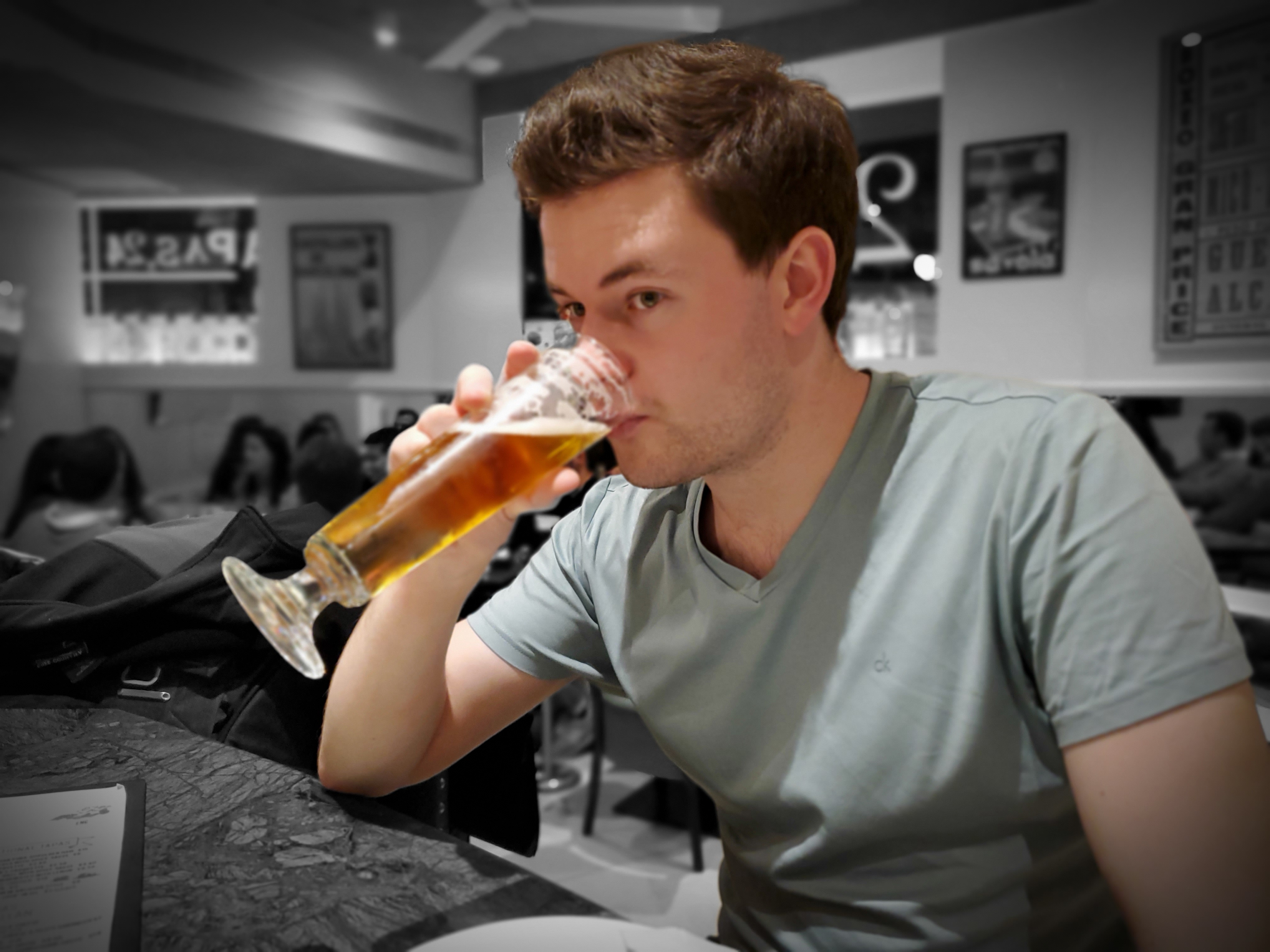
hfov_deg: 67.3
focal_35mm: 26
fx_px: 954
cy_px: 476
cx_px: 635
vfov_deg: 53.1
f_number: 1.5
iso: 320
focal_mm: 4.3
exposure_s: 1/50
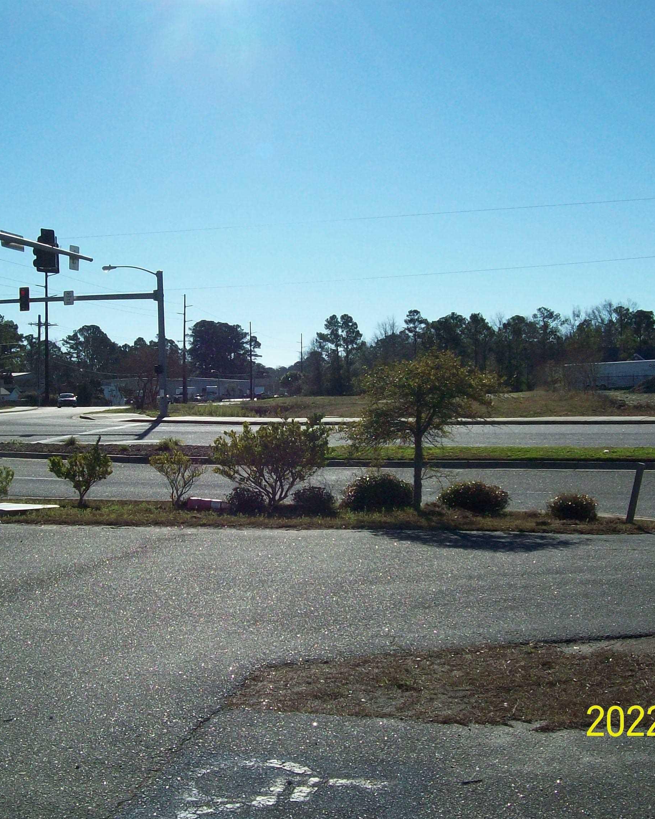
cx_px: 293
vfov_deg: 39.5
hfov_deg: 32.1
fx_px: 1139
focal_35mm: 47
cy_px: 410
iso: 80
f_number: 4.8
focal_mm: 6
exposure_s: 1/1110
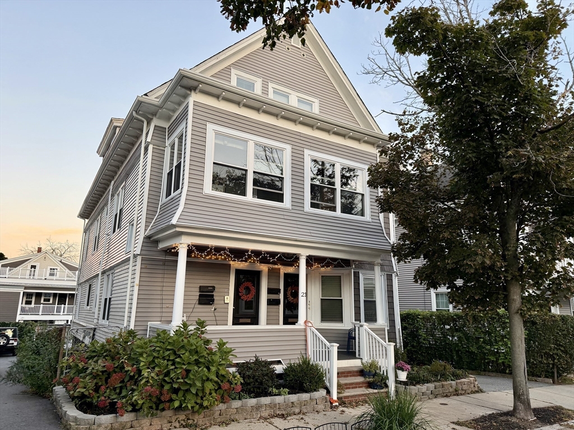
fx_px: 398
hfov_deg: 71.6
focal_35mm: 24
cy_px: 215
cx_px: 287
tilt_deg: +12.9
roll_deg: -1.2
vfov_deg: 56.8
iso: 100
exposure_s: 1/121
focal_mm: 6.76
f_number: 1.78
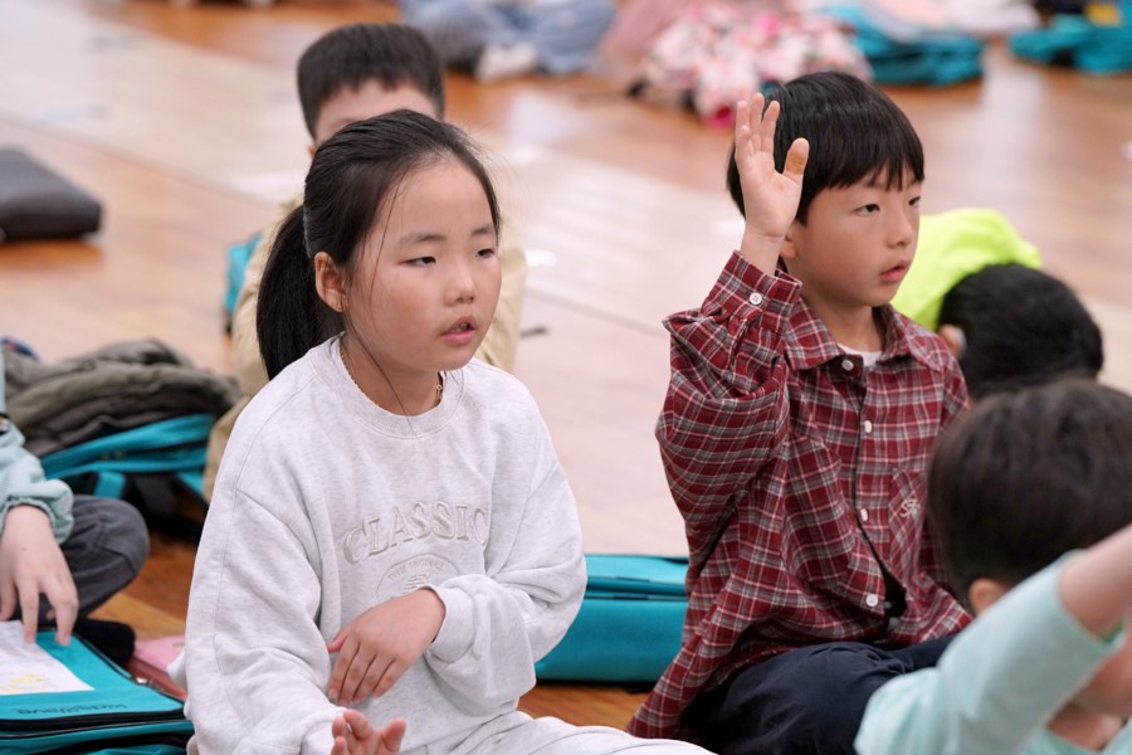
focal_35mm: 122
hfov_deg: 16.8
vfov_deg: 11.2
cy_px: 378
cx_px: 566
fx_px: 3836
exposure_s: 1/160
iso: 2000
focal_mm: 122
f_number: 4
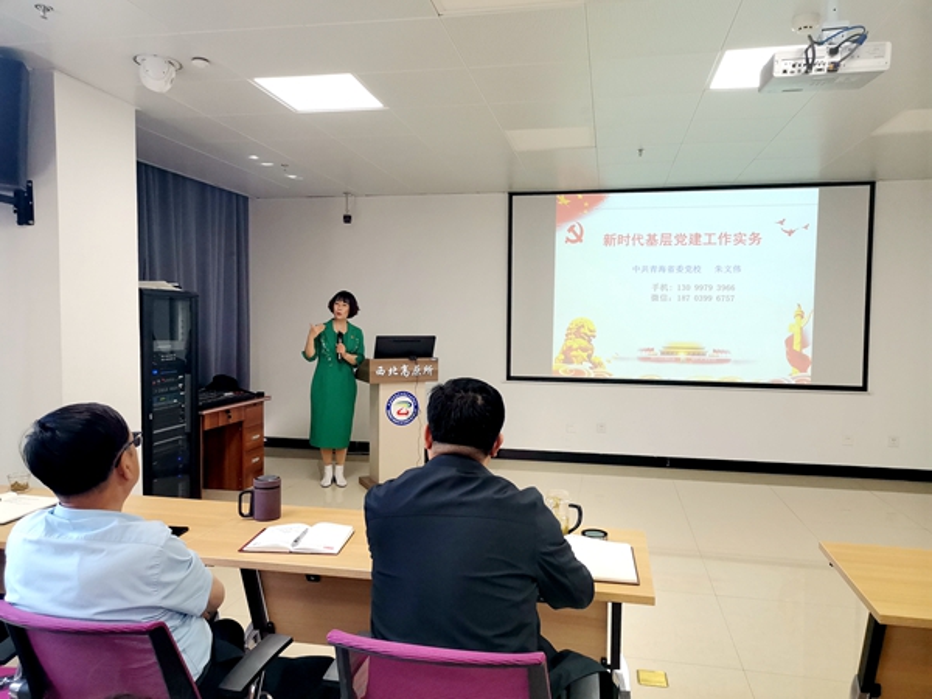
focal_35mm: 26
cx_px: 466
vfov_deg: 53.1
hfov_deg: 67.3
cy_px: 350
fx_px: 700
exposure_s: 1/100
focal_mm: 4.75
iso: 160
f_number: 1.8
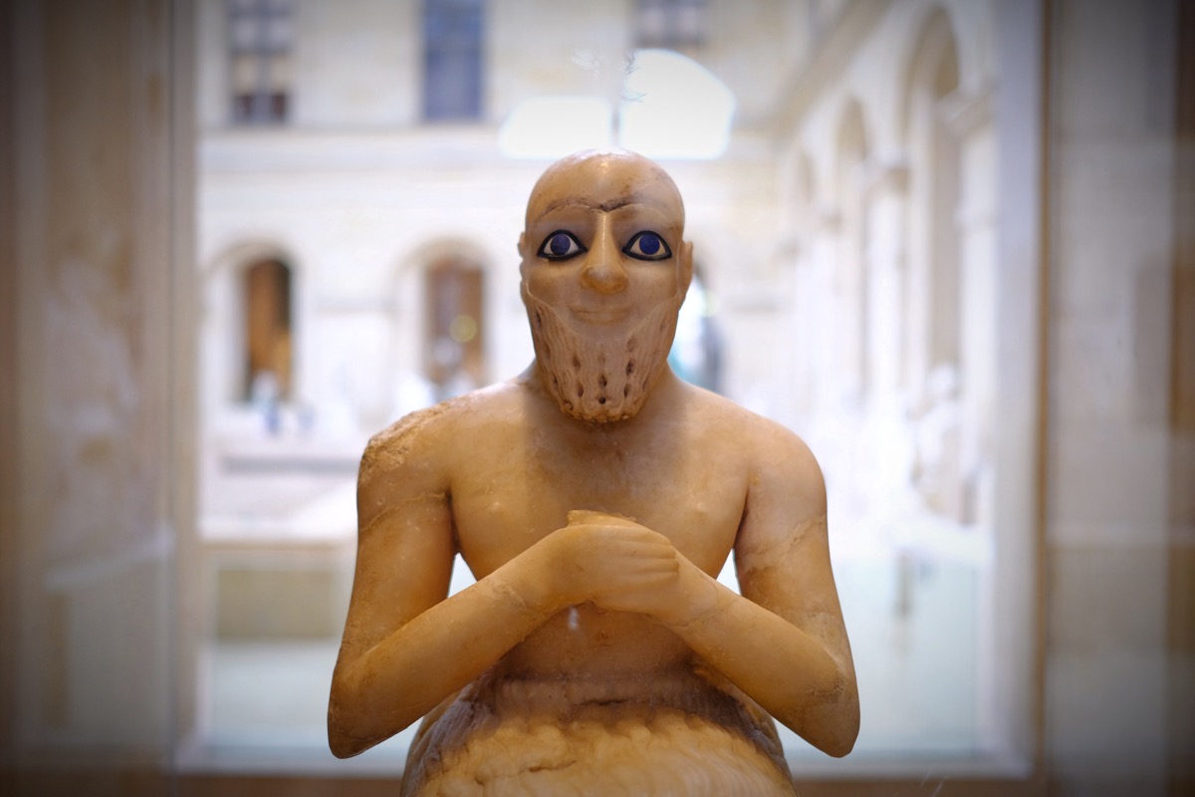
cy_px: 398
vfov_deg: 37.9
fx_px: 1162
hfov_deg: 54.4
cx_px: 598
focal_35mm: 35
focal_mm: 23
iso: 800
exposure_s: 1/125
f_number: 2
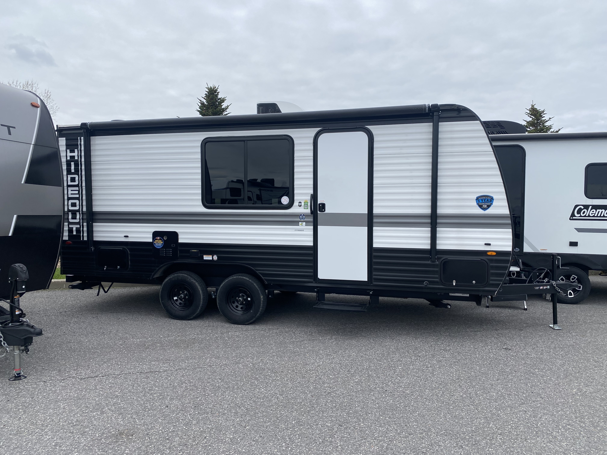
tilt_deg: -2.5
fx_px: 456
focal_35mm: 26
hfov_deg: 67.3
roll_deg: -0.7
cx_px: 304
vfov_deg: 53.1
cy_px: 228
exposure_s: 1/2625
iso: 32
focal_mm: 4.25
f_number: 1.8
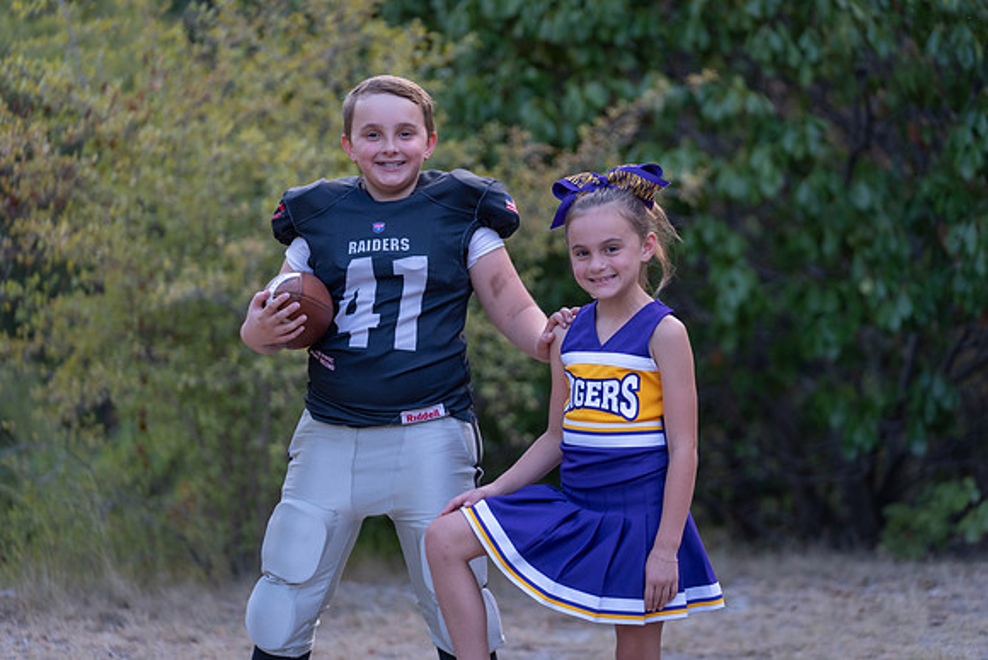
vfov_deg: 10.9
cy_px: 330
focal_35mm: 126
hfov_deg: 16.3
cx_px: 494
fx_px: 3459
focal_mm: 126
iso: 500
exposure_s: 1/320
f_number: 2.8
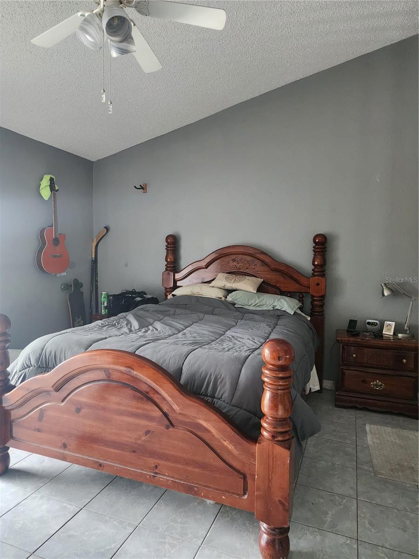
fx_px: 371
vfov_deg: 73.9
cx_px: 210
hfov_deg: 58.9
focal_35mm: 23
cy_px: 280
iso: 1000
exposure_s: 1/120
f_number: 1.8
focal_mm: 6.4
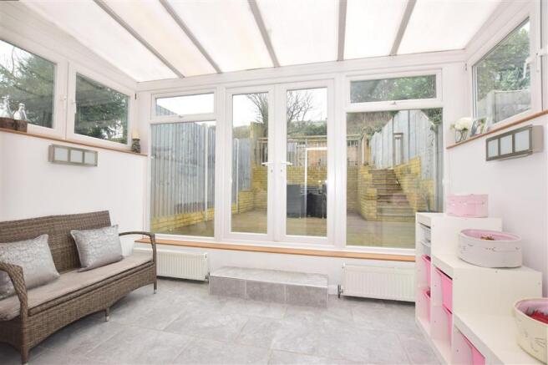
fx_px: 228
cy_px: 182
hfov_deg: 100.4
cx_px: 274
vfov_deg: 77.3
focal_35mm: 15
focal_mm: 10
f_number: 5.6
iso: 400
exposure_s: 1/160
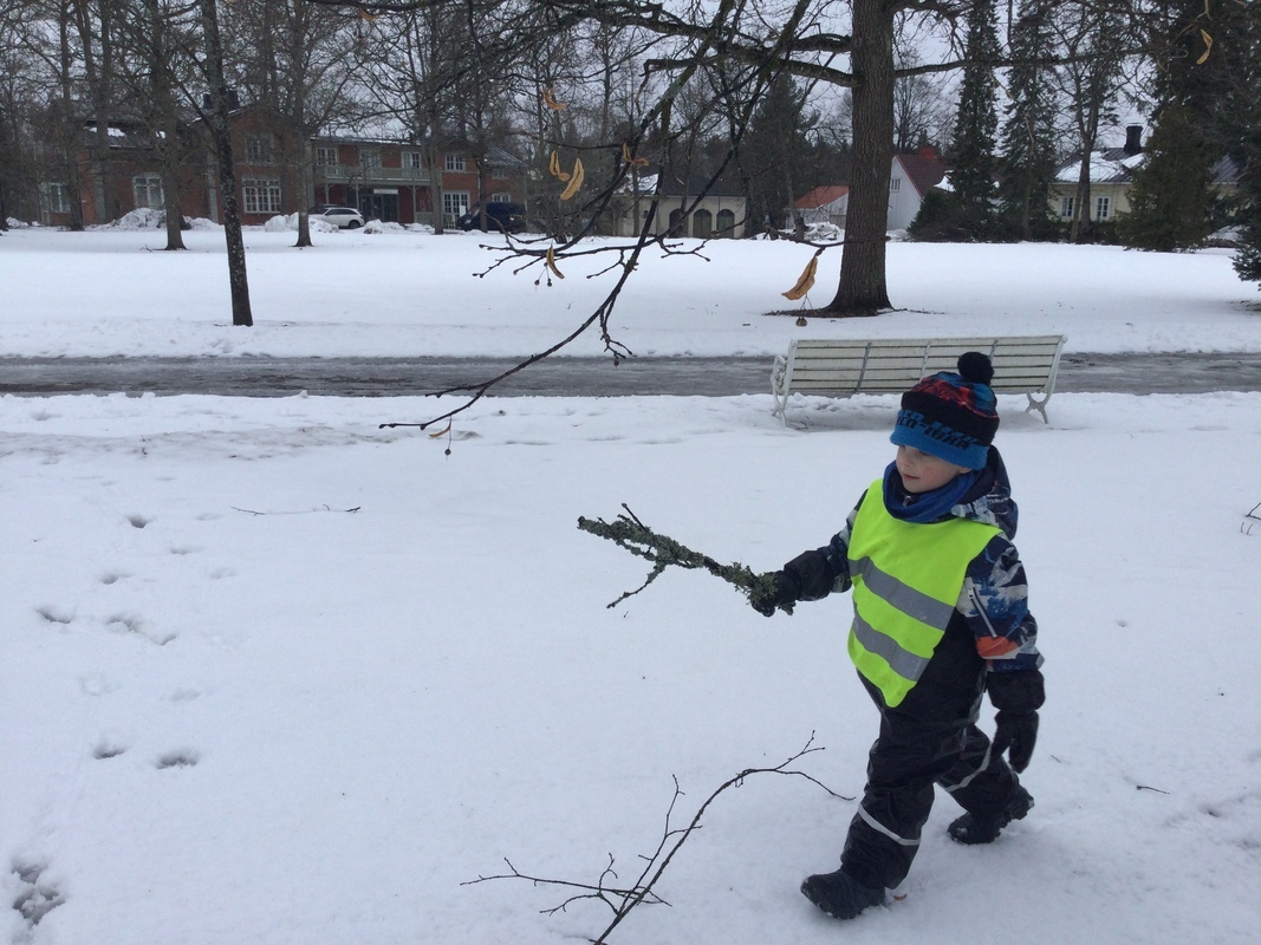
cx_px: 630
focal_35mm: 31
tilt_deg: -14.6
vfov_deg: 45.4
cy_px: 472
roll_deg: -0.2
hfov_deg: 58.4
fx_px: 1129
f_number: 2.4
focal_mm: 3.3
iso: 25
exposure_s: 1/356
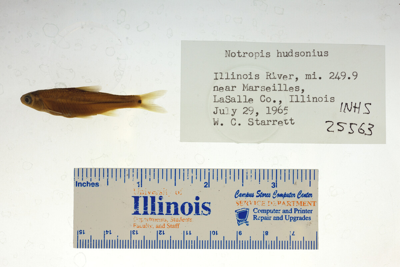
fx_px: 667
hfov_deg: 33.4
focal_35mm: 60
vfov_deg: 22.6
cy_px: 134
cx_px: 200
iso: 100
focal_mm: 60
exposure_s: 1/200
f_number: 10
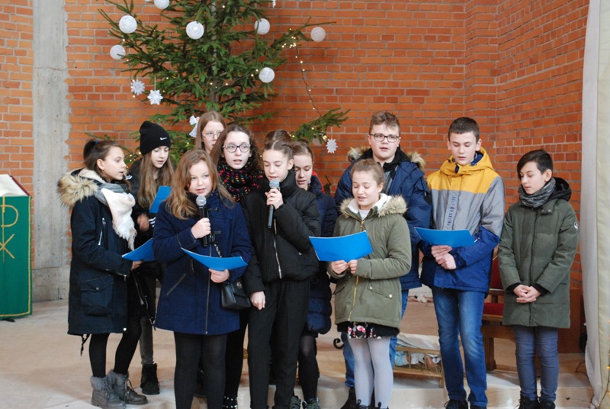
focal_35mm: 54
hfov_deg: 36.8
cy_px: 204
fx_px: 916
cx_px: 305
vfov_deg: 25.1
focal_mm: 36
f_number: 5.3
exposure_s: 1/40
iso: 1600
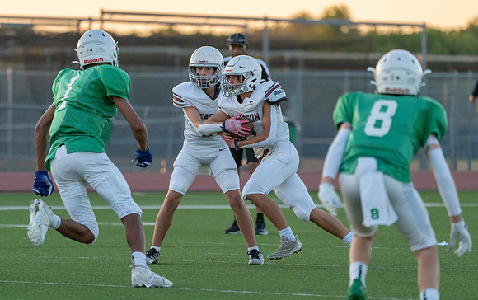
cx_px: 248
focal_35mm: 444
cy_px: 136
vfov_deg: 3.0
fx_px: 5788
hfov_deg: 4.7
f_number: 5.6
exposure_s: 1/1250
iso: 2500
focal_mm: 400
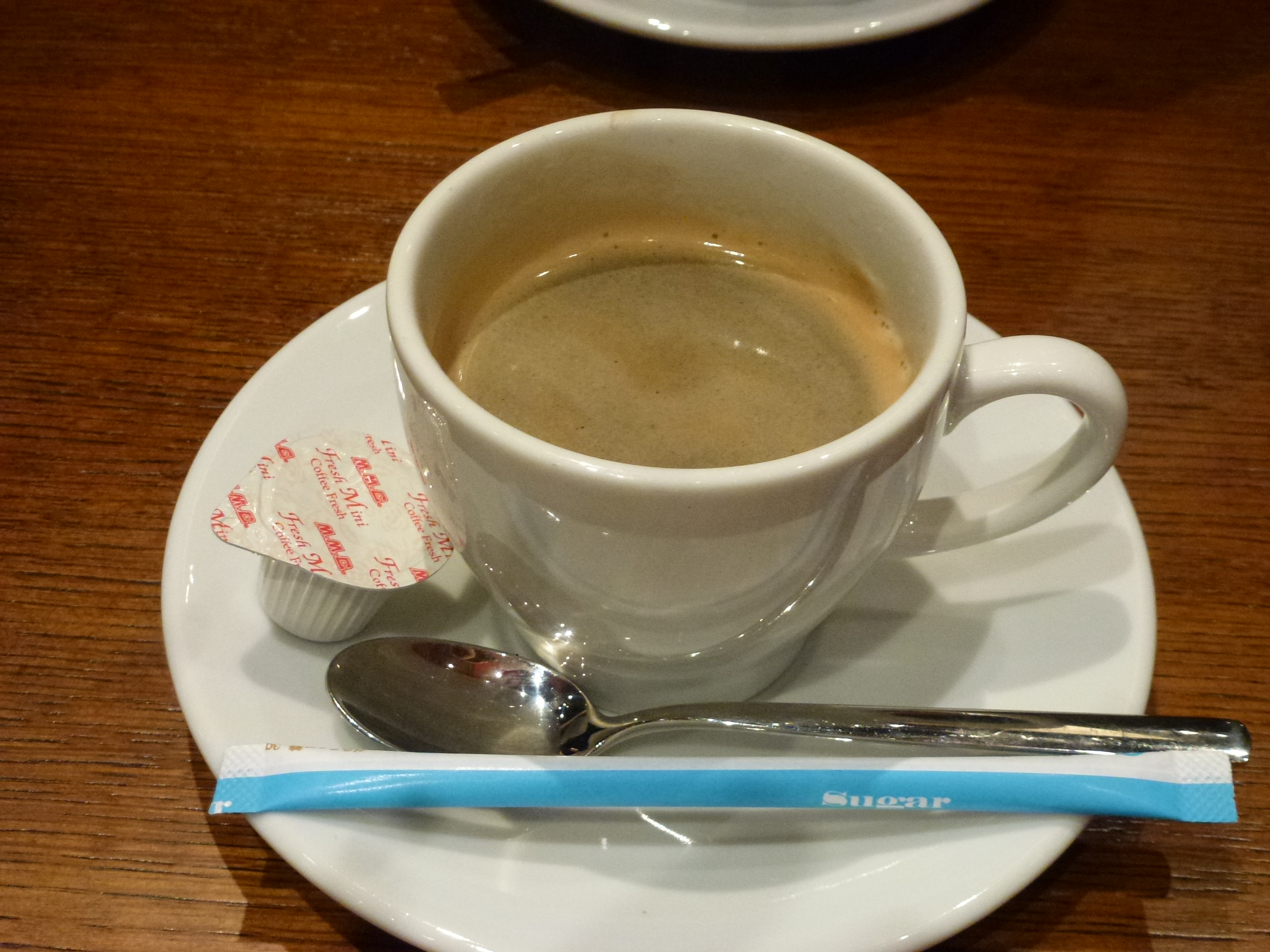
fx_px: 1798
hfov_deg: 38.9
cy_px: 476
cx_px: 635
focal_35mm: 49
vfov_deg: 29.7
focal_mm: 8.7
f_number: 4.1
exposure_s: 1/80
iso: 400
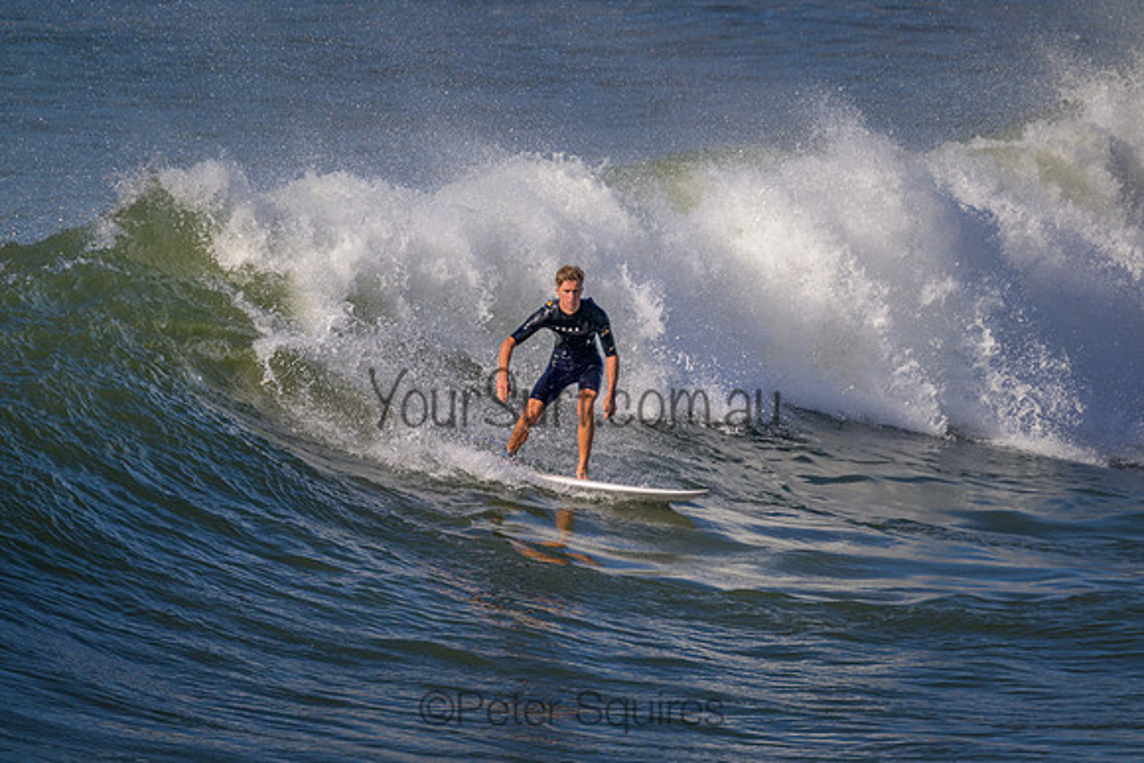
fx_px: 25427
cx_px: 572
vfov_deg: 1.7
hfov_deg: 2.6
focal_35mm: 800
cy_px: 382
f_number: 11
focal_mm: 800
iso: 720
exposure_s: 1/2000
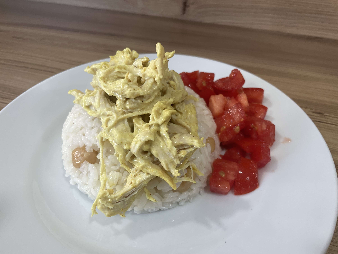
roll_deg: -0.3
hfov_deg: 67.3
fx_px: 254
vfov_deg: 53.1
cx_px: 169
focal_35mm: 26
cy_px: 127
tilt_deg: -42.4
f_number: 1.6
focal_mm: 4.2
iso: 100
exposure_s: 1/100
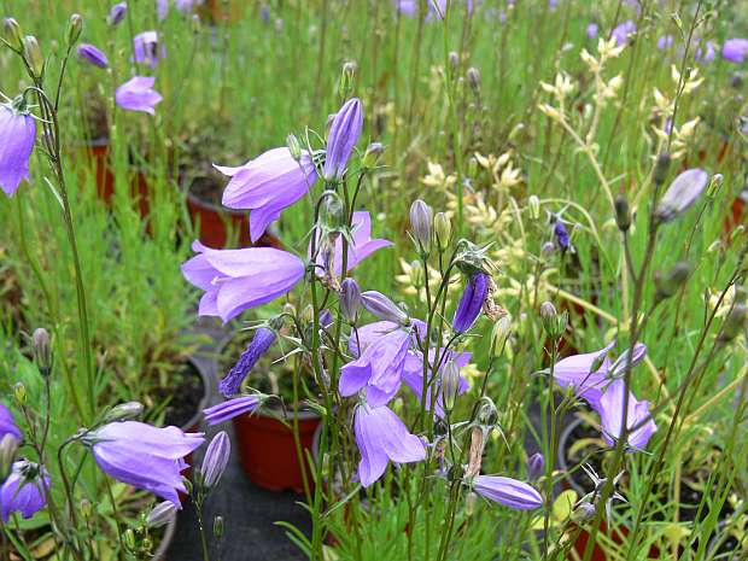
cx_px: 374
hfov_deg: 52.6
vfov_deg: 40.7
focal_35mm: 35
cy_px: 280
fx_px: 756
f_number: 4
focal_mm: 7.4
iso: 80
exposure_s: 1/80
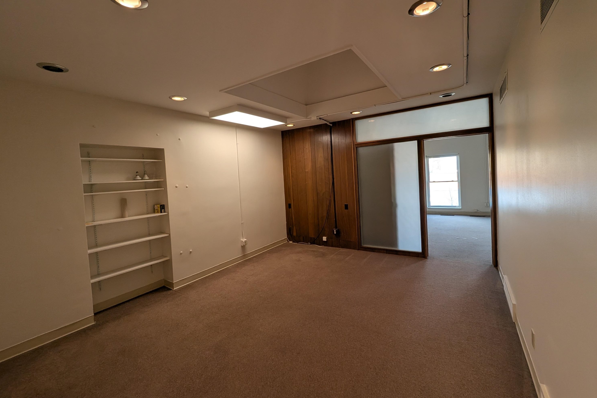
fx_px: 232
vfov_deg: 81.1
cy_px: 187
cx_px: 301
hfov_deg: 104.2
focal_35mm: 14
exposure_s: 1/120
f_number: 2.2
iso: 91
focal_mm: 1.95
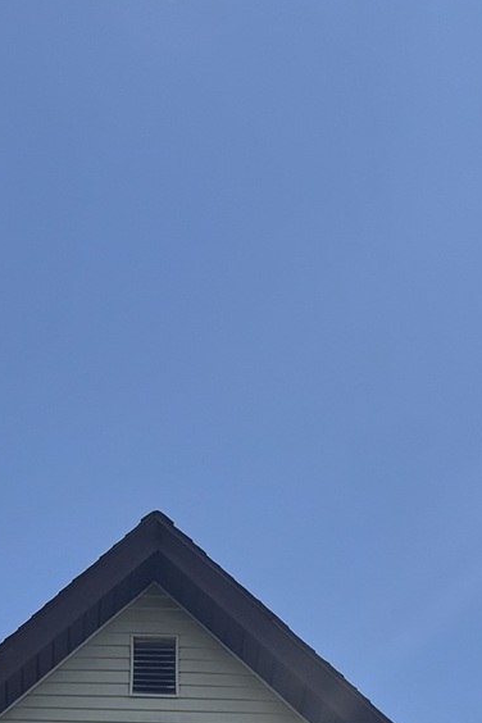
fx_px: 2048
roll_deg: +0.4
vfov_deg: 15.6
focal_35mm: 102
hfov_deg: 13.4
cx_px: 129
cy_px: 1470
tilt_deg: +13.7
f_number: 1.78
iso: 80
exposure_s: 1/4049
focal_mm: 6.76
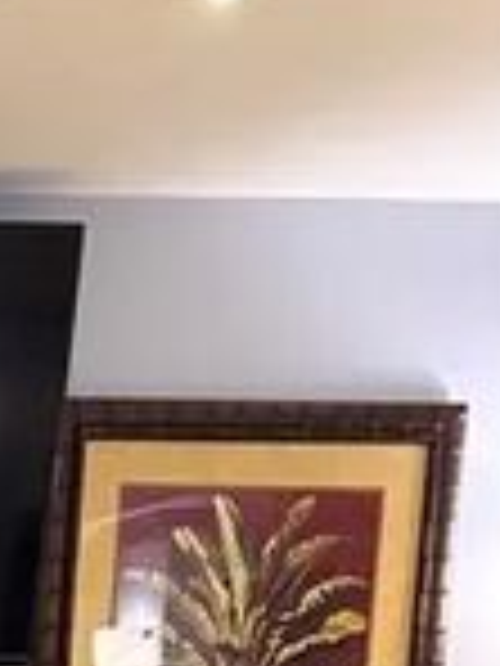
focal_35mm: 138
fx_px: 2658
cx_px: -910
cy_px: 1505
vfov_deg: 12.0
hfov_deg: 9.0
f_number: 1.78
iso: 400
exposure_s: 1/60
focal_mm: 6.76
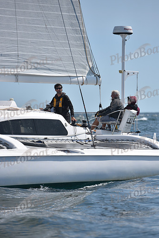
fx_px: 1497
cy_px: 127
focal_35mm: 226
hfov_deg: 6.1
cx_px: 86
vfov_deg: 9.1
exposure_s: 1/5000
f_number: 4.5
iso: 250
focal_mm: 200
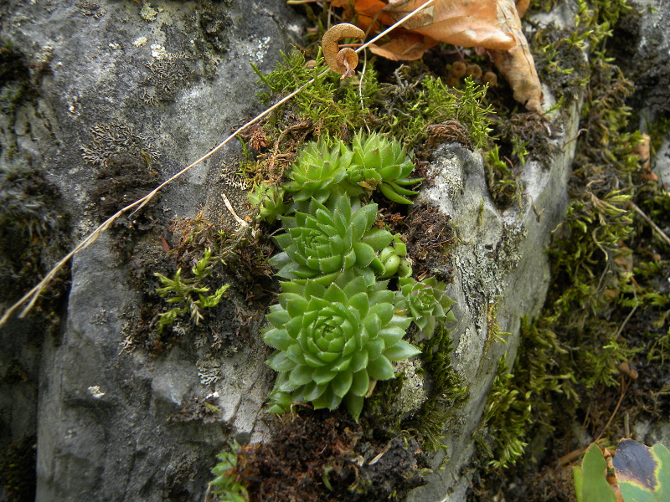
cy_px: 251
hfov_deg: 67.3
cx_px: 335
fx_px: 503
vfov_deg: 53.1
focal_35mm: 26
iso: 100
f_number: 2.8
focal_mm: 4.6
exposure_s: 1/60
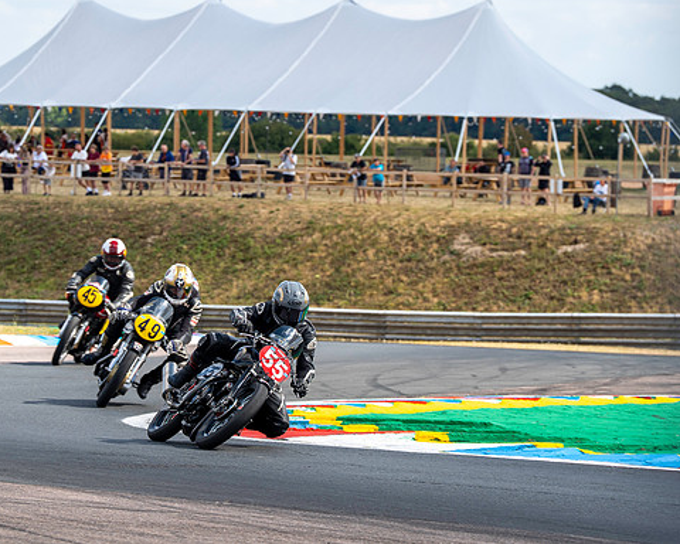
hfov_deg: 7.2
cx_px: 228
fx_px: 5394
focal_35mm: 268
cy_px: 221
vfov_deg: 5.8
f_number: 7.1
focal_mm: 200
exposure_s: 1/400
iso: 125
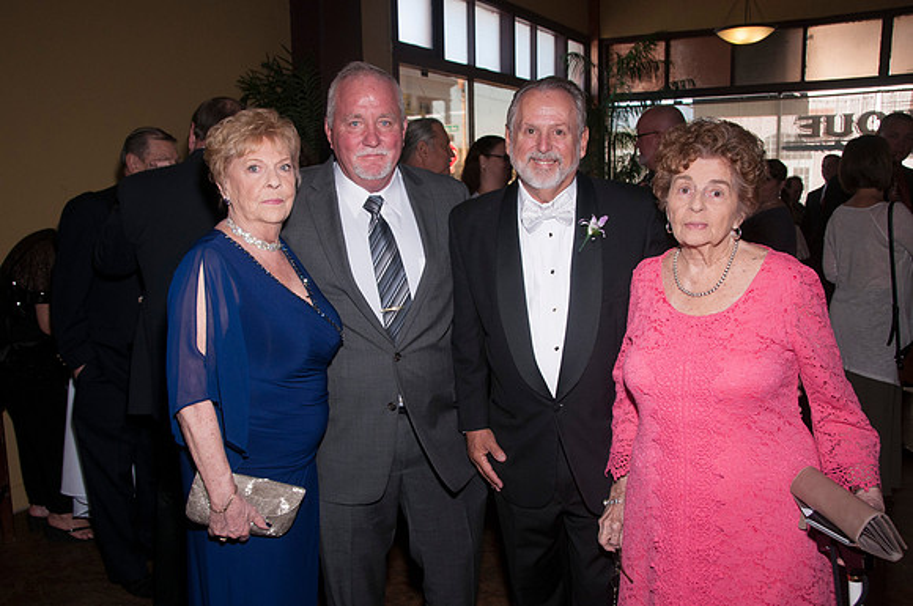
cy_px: 303
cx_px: 456
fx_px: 836
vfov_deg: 39.9
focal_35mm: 33
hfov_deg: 57.3
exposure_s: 1/250
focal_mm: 22
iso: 400
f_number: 8
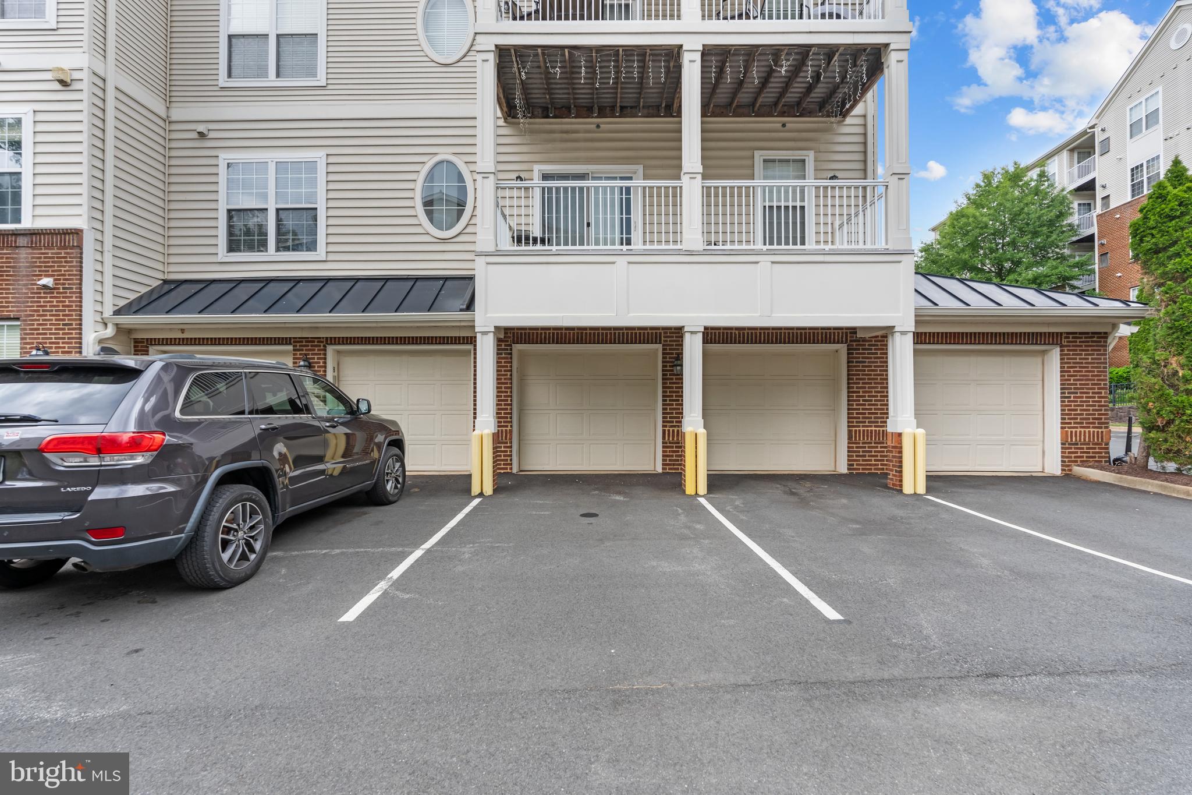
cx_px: 596
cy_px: 398
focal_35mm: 16
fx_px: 546
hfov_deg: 95.0
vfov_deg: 72.0
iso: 800
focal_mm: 16.5
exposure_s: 1/125
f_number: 8
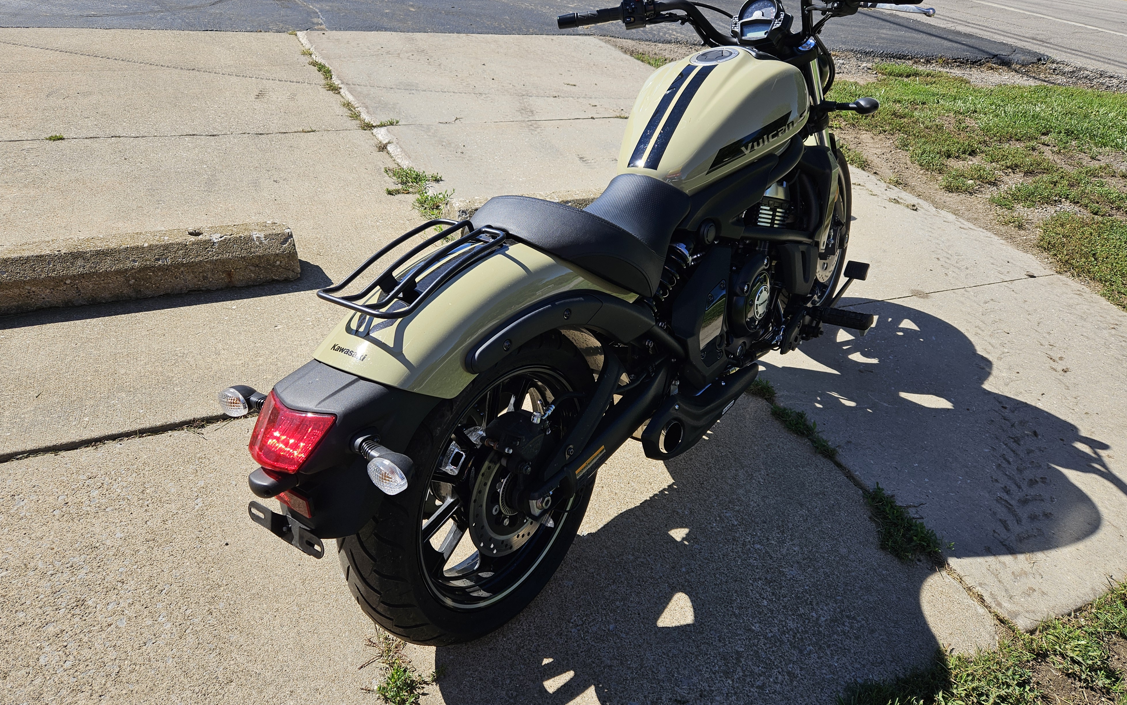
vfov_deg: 49.2
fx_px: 768
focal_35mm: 25
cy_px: 322
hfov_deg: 72.5
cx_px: 563
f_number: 1.8
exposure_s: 1/1399
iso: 25
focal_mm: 5.4
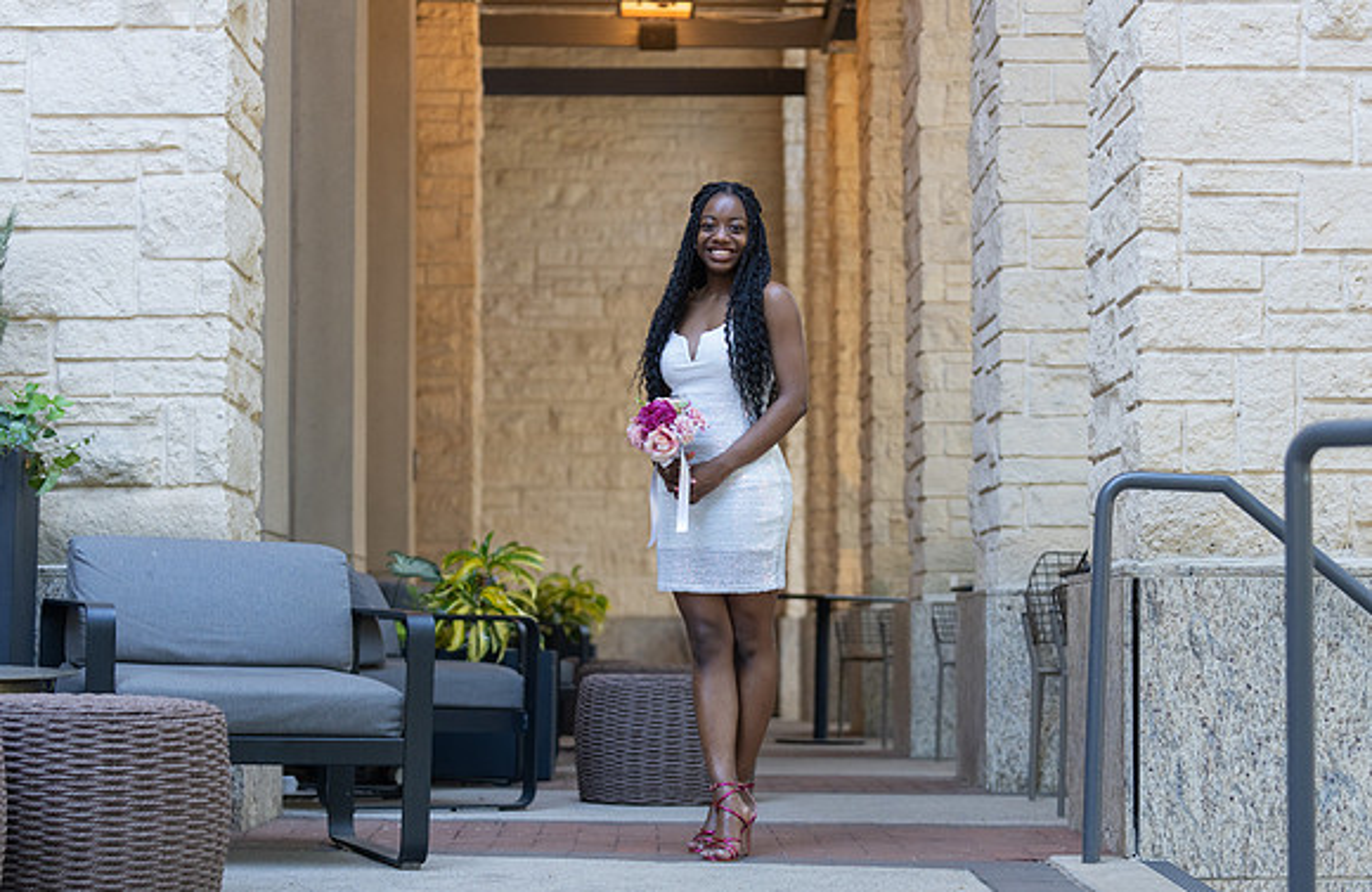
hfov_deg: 25.9
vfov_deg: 17.0
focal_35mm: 79
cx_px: 740
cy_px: 491
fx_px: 2982
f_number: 2.8
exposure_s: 1/320
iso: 1250
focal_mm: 70
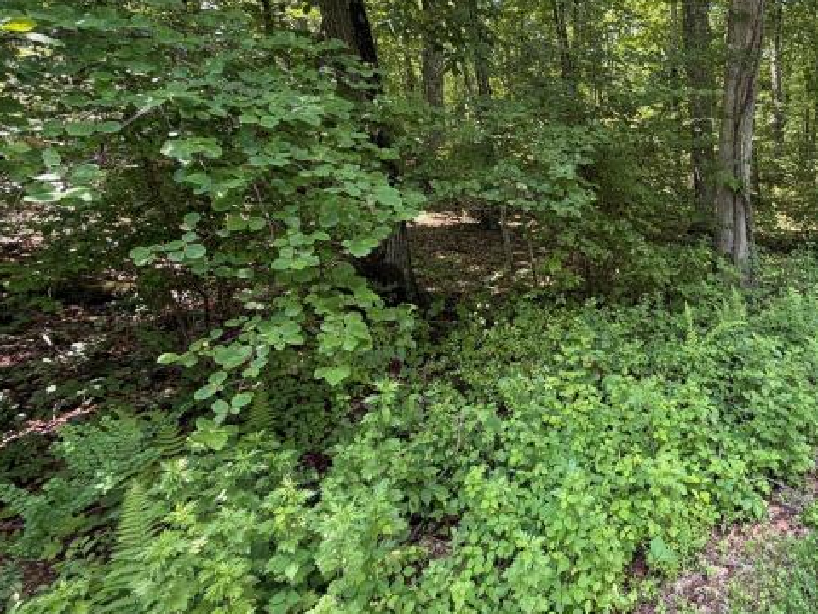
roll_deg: +2.8
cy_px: 210
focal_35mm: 21
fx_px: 496
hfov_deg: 73.6
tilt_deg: -3.0
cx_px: 610
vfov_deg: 62.0
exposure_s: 1/121
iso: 100
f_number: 2.2
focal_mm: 2.22
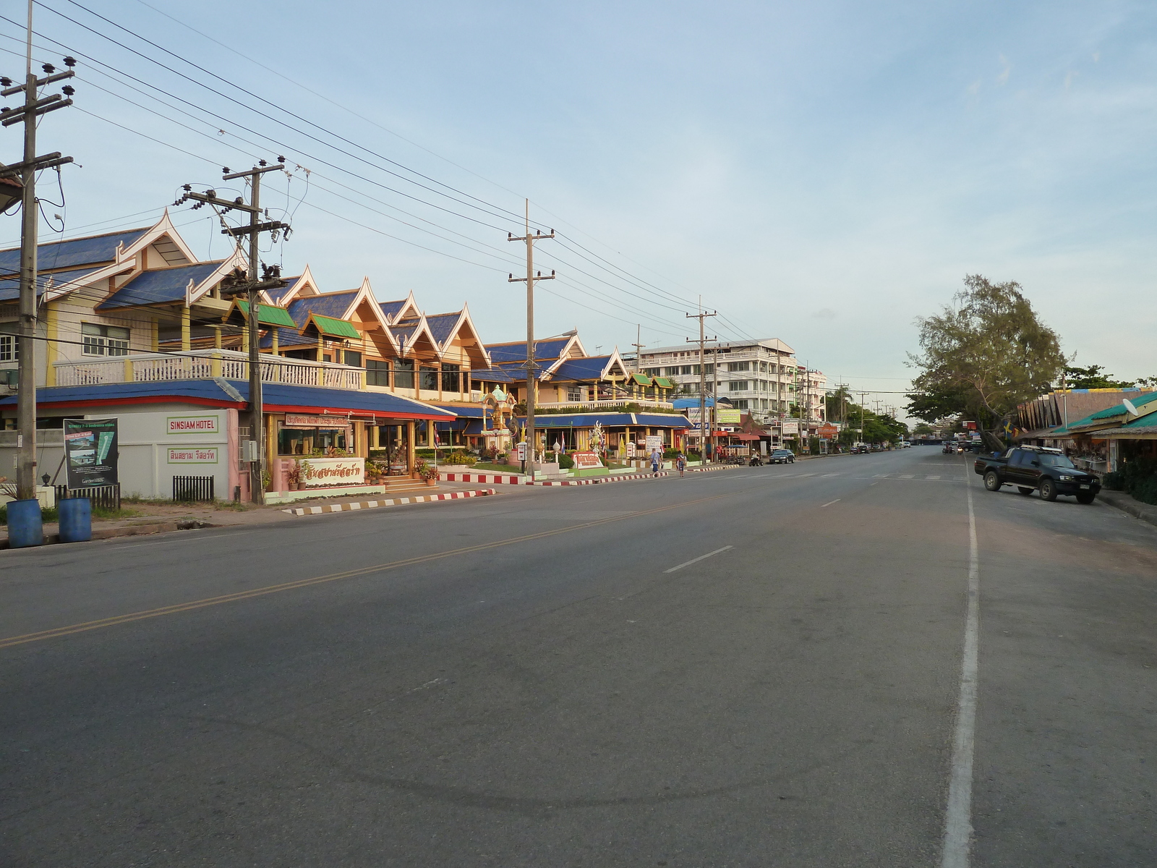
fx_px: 836
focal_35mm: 25
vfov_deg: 54.9
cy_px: 434
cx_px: 578
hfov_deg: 69.4
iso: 125
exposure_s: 1/160
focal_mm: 4.1
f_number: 4
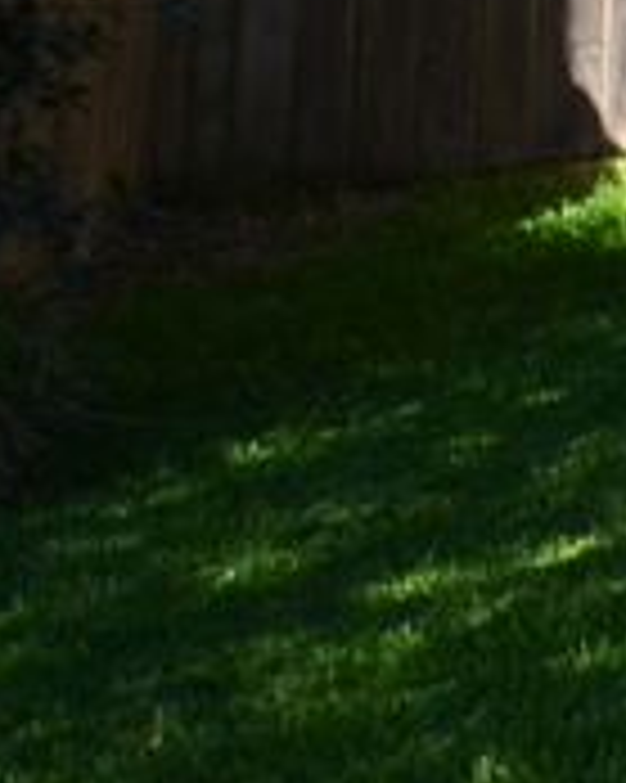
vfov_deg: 8.2
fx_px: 4891
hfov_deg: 5.5
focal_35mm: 211
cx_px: 3186
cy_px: -1314
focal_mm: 16
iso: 220
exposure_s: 1/250
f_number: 10
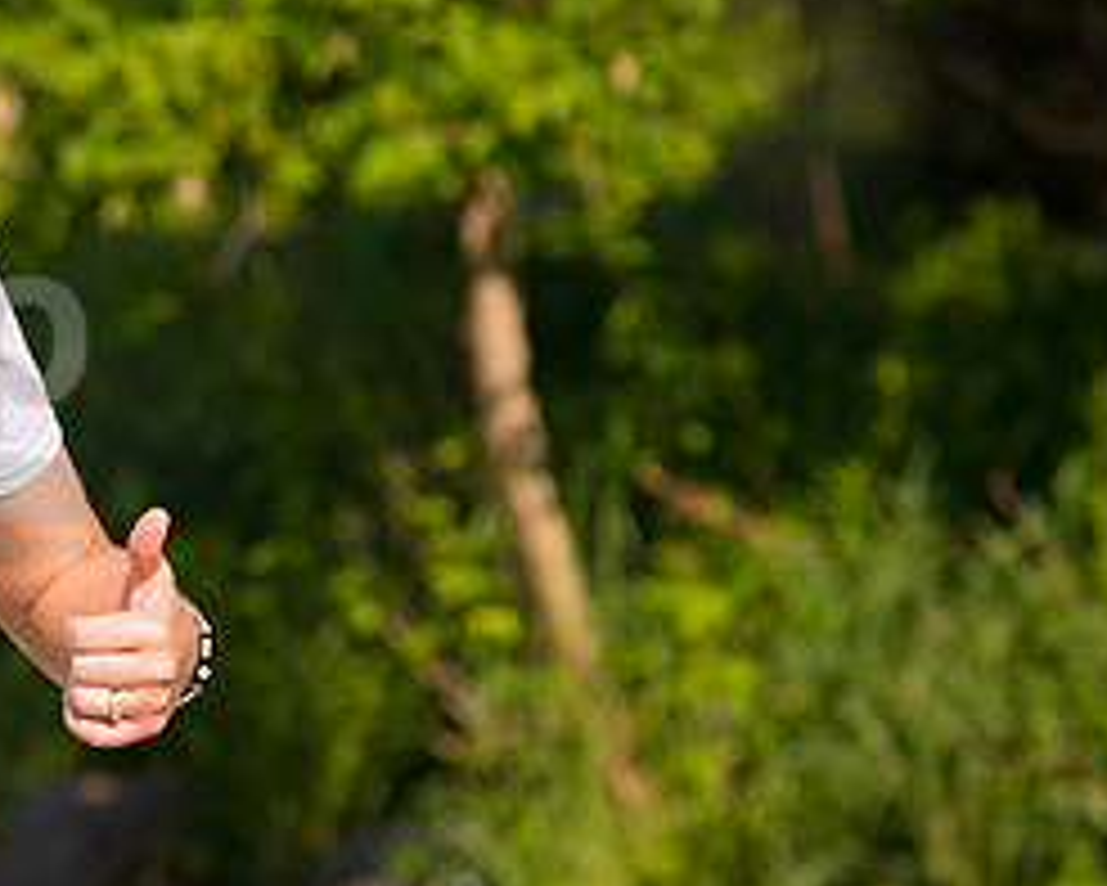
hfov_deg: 5.1
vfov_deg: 4.1
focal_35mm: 376
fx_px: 12324
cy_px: 403
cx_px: -50
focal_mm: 170
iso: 400
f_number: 5.6
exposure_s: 1/2000
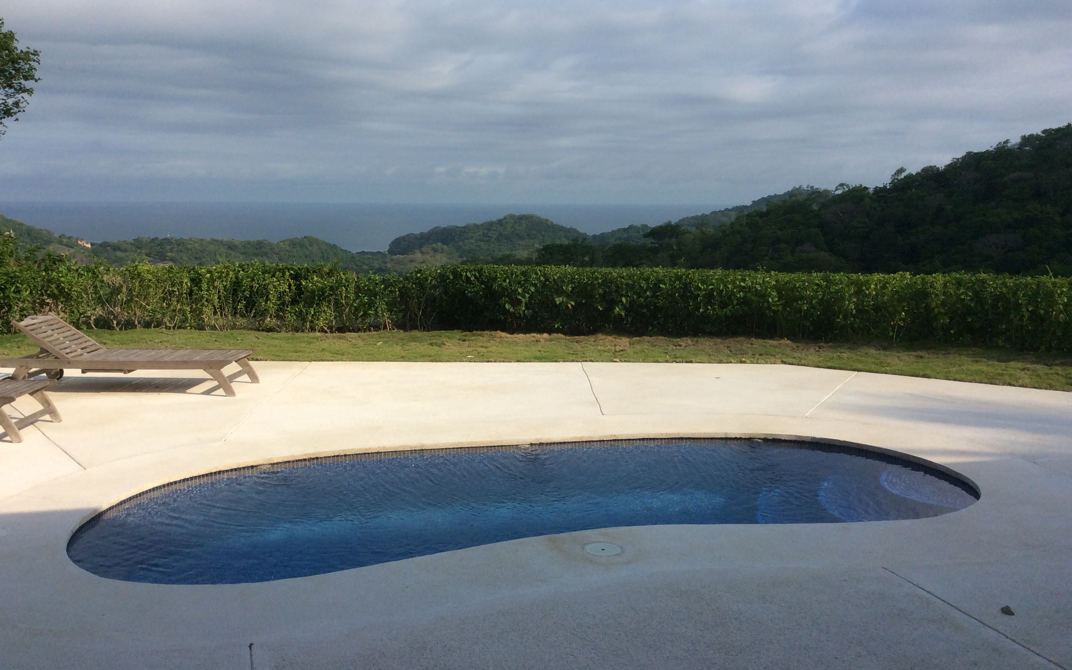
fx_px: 993
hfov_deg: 56.7
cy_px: 321
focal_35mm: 34
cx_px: 536
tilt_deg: -7.1
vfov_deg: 37.3
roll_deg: +1.0
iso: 32
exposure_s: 1/1789
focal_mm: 3.3
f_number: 2.4
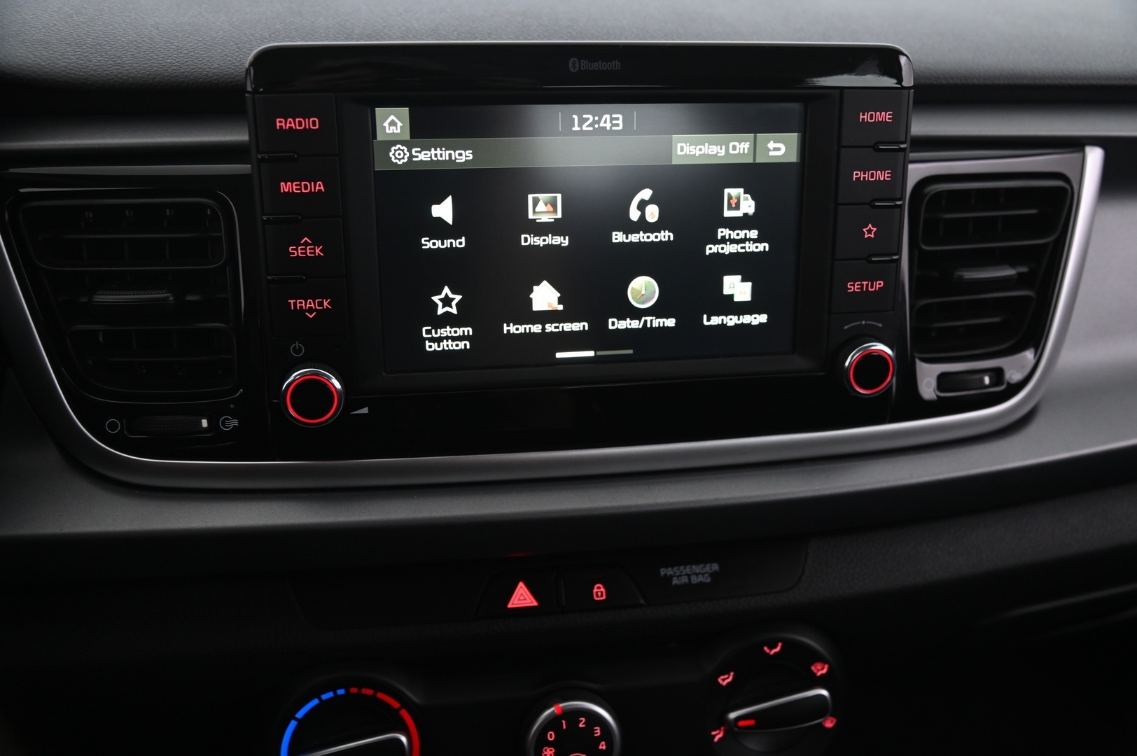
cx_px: 568
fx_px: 1104
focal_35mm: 35
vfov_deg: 37.8
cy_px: 378
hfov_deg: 54.5
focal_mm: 35
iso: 2000
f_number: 4
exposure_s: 1/25
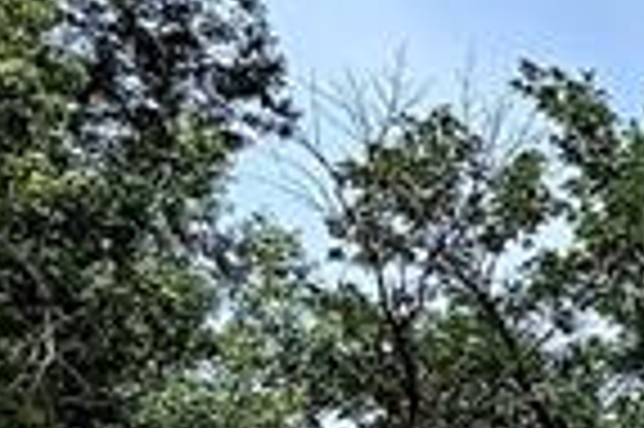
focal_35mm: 179
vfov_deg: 7.2
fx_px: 3198
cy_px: 1041
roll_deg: -0.1
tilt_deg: +6.9
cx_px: 2036
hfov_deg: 9.0
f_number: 1.78
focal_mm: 6.76
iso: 80
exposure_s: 1/6173
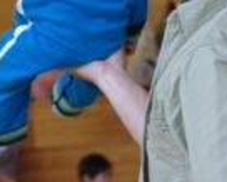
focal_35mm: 226
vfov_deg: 6.8
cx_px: 185
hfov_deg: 8.5
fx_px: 1519
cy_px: 9
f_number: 5.6
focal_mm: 55
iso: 3200
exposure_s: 1/500
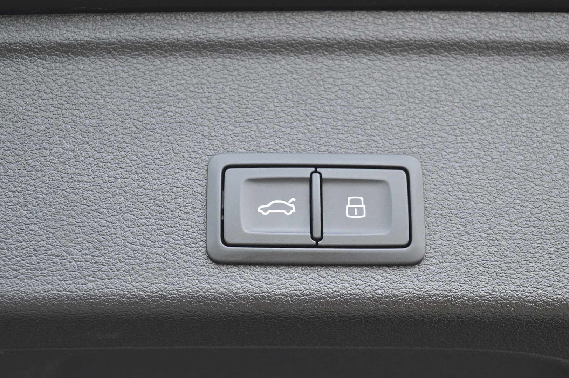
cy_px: 189
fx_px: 1303
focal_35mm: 82
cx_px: 284
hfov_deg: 24.6
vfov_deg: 16.5
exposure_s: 1/60
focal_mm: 55
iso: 800
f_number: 6.3
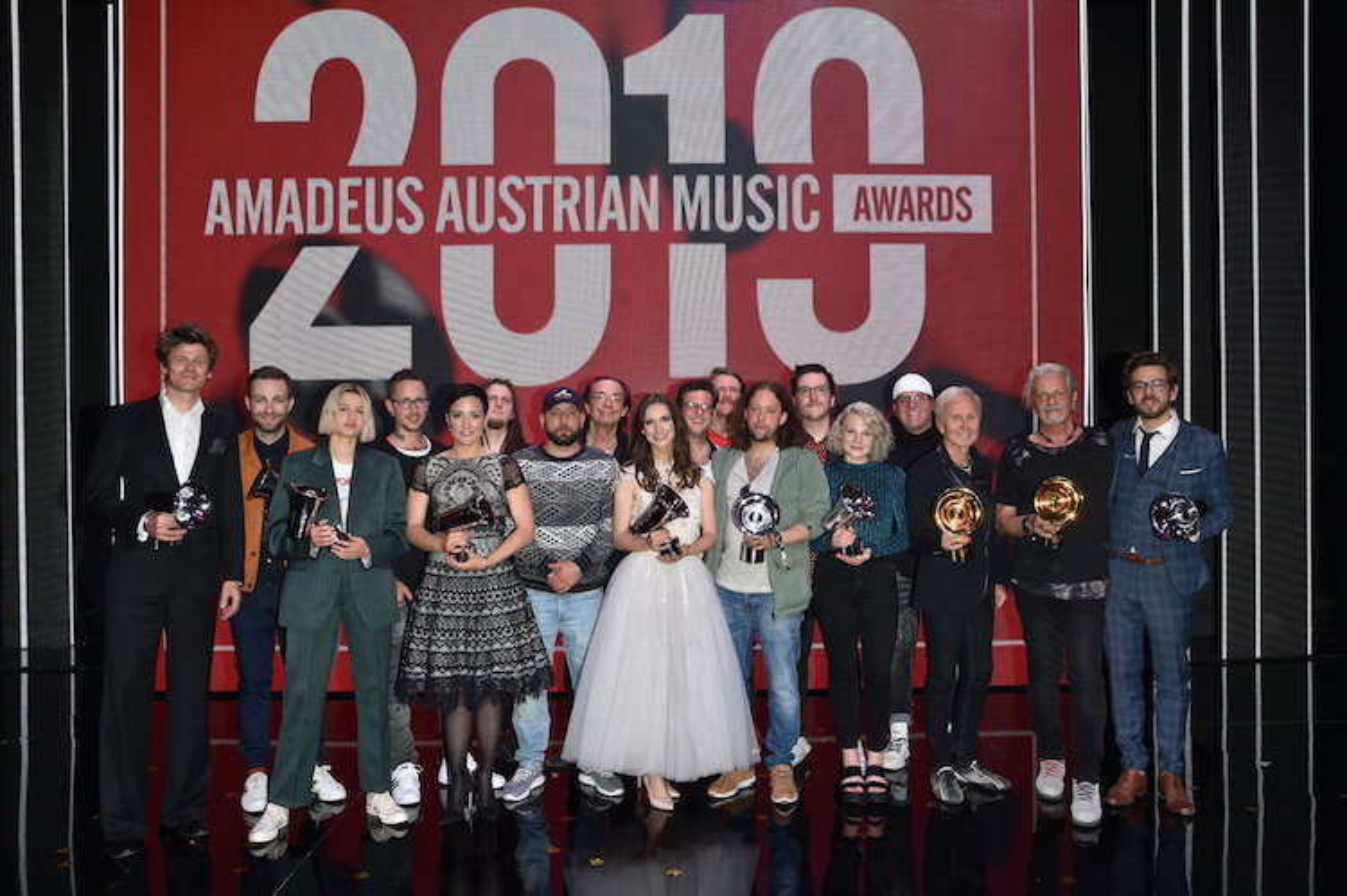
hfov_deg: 65.5
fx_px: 1047
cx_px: 674
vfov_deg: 46.3
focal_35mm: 28
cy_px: 448
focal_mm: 28
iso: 800
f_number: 5.6
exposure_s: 1/200
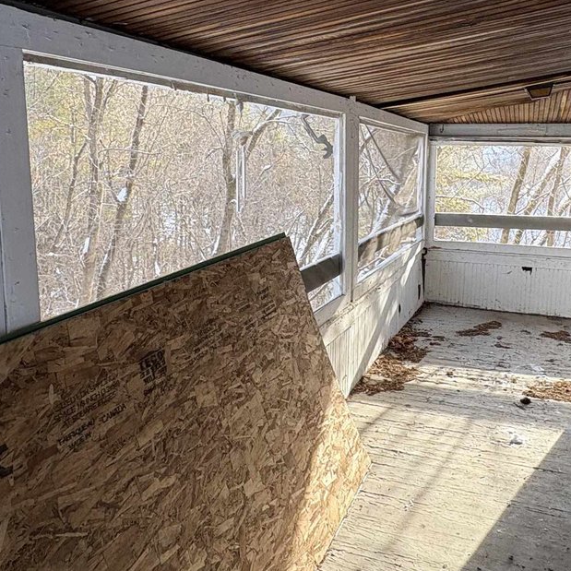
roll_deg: -0.6
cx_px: 339
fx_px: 597
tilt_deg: -6.3
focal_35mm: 32
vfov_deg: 50.4
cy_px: 205
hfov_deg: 50.8
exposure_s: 1/120
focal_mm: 2.22
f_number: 2.2
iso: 40
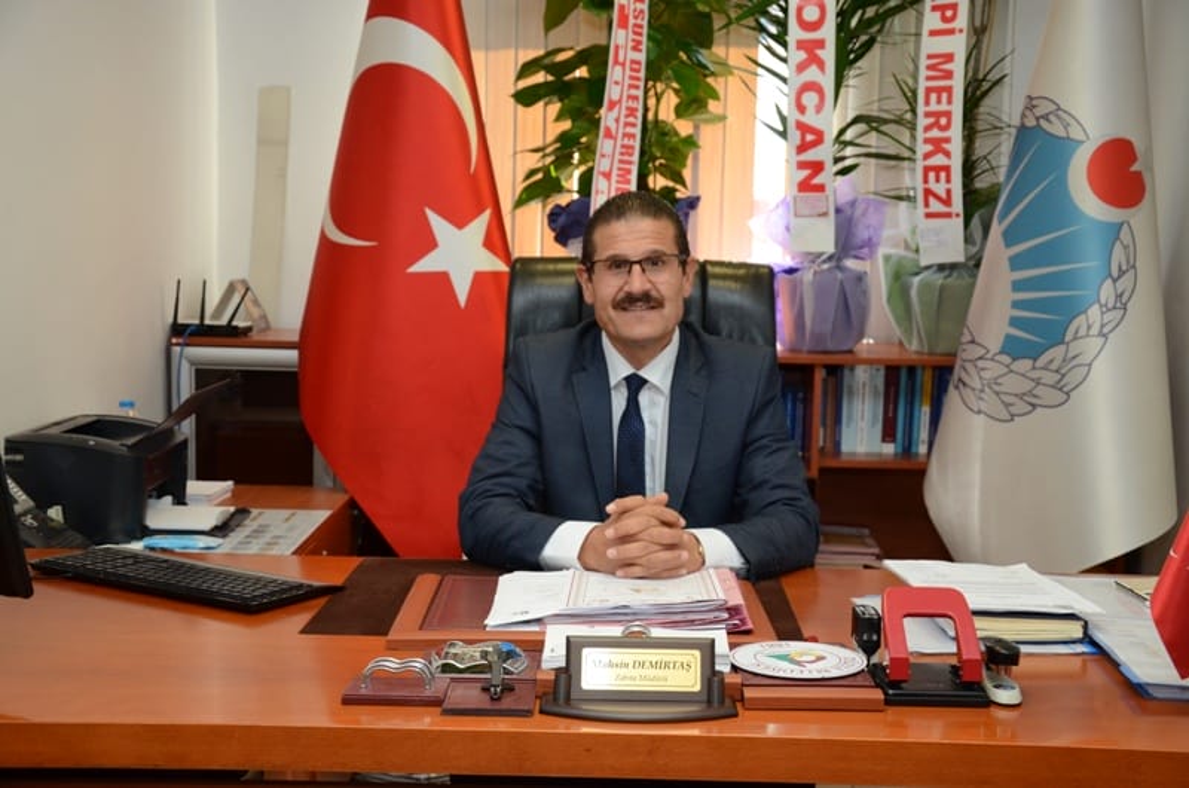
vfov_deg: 28.0
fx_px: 1582
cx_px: 594
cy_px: 394
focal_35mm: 48
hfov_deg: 41.2
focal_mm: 32
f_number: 4.2
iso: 1250
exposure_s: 1/200
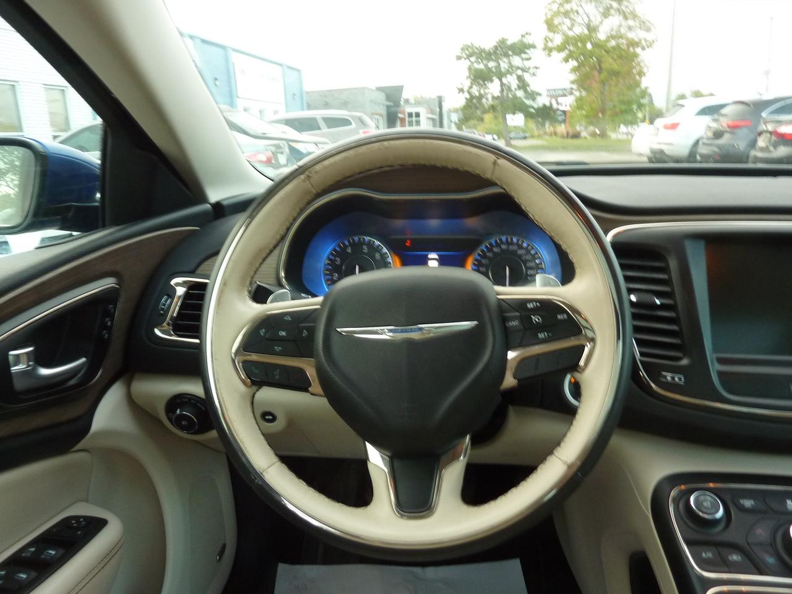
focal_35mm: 25
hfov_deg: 69.4
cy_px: 297
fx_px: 572
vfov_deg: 54.9
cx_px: 396
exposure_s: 1/30
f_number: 3.3
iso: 200
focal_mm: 4.1
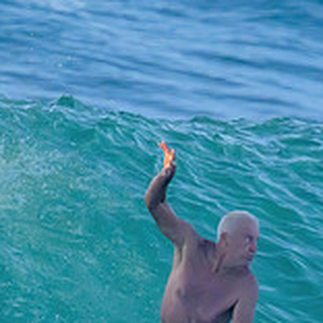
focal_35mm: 3021
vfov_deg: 0.6
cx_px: 368
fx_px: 31892
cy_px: 356
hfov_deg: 0.6
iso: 2800
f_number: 11
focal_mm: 800
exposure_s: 1/1600
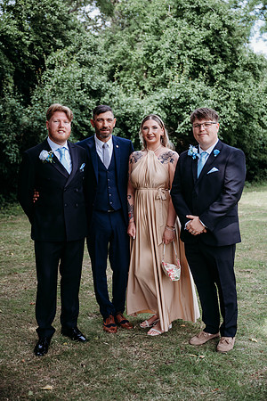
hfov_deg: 29.2
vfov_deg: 42.7
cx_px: 134
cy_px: 200
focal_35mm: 46
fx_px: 512
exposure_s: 1/2000
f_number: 2.8
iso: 400
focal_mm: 46
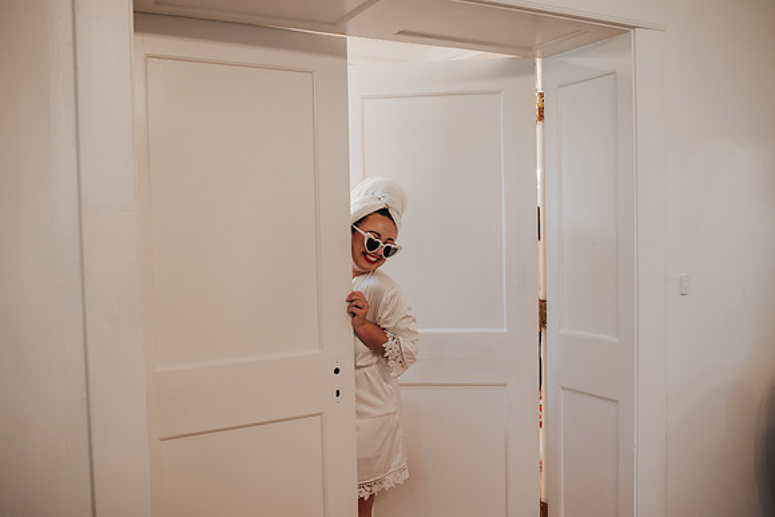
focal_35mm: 35
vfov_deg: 37.9
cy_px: 258
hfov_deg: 54.4
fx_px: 754
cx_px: 388
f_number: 2.8
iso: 1000
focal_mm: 35
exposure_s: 1/200
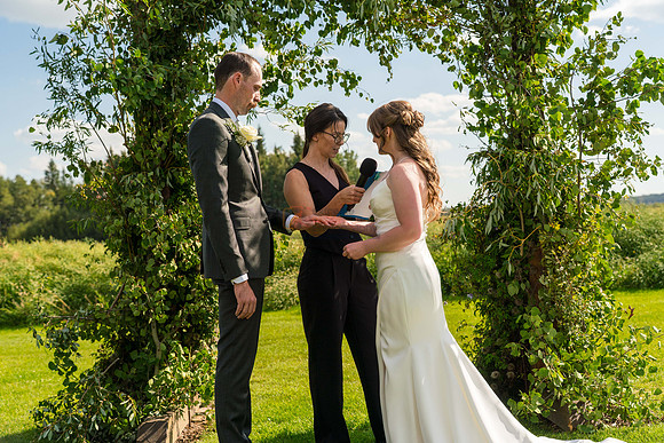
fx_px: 922
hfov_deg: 39.6
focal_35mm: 50
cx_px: 332
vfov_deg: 27.0
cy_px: 222
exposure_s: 1/2000
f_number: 4.5
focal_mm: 50
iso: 400
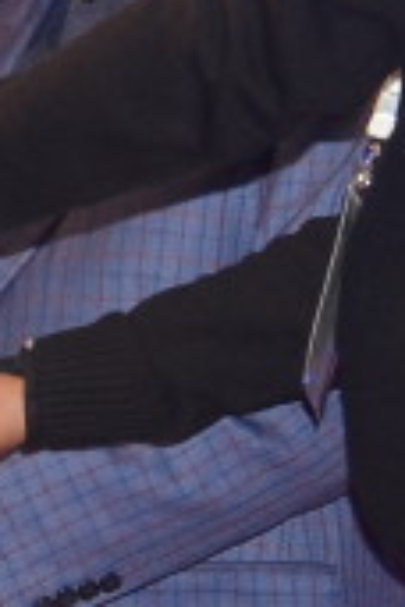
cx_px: -586
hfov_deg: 3.4
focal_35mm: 403
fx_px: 6800
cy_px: 78
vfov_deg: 5.1
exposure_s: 1/125
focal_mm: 45
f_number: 5.6
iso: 800
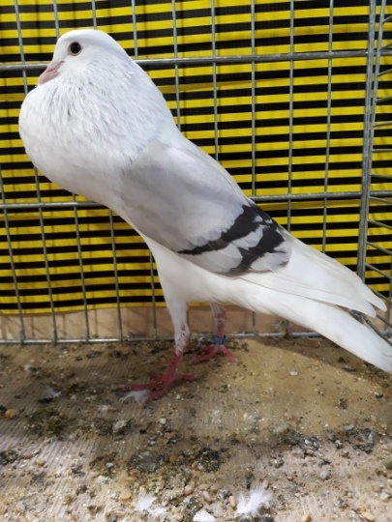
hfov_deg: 51.4
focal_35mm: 27
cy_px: 261
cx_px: 196
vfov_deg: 65.3
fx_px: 408
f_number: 1.9
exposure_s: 1/33
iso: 200
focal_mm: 3.6
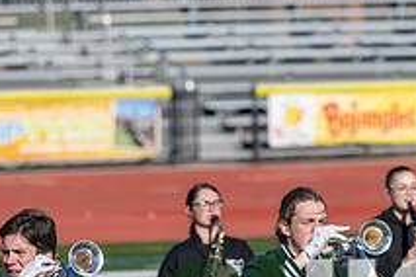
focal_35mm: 544
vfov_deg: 2.5
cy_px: 350
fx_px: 6286
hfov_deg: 3.8
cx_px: 316
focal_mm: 200
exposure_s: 1/2000
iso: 160
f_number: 4
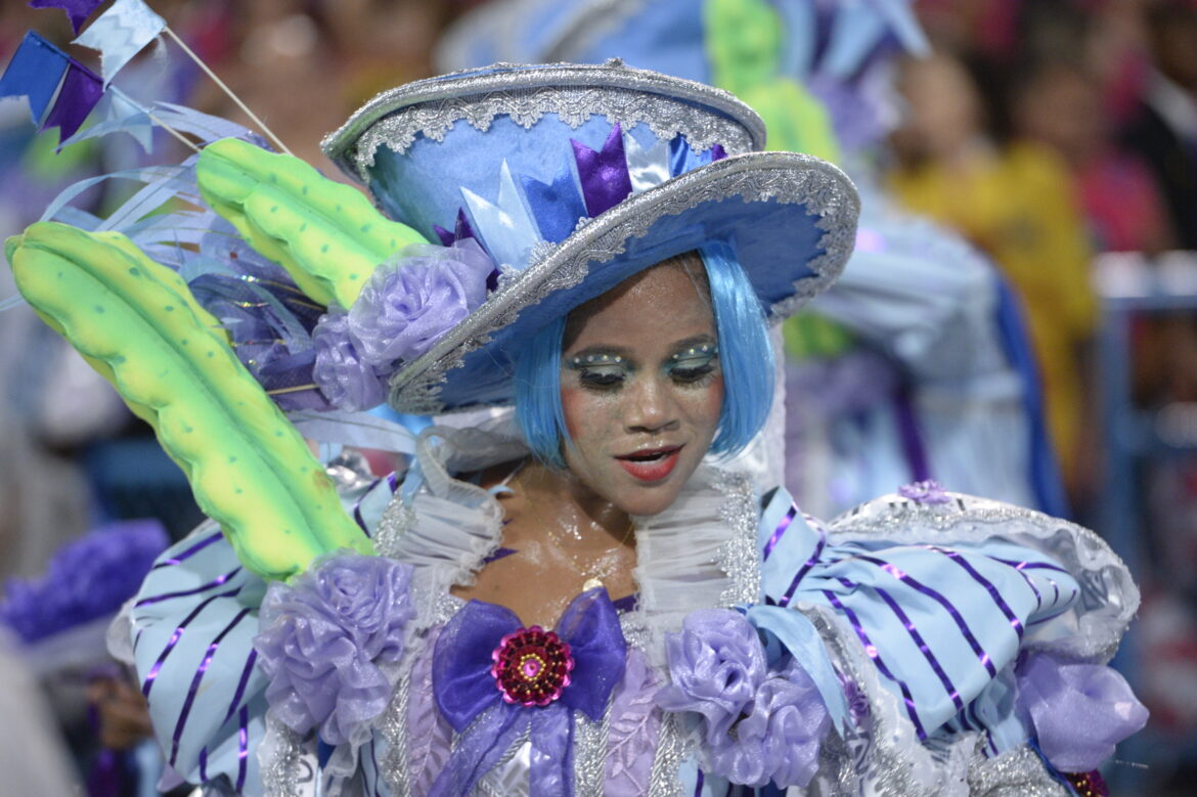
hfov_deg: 10.3
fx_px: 6647
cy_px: 398
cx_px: 598
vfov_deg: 6.9
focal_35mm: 200
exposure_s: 1/640
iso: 5000
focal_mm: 200
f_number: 4
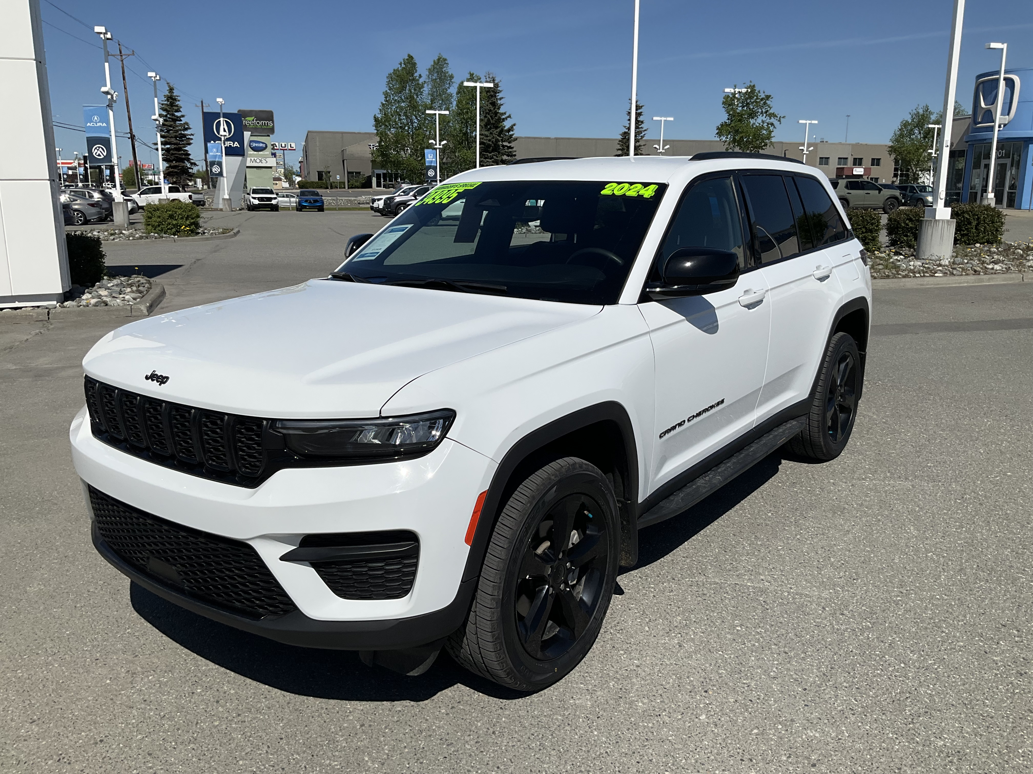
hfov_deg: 61.7
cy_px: 387
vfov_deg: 48.2
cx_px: 516
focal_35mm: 29
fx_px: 865
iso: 25
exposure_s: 1/5263
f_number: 1.8
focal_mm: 3
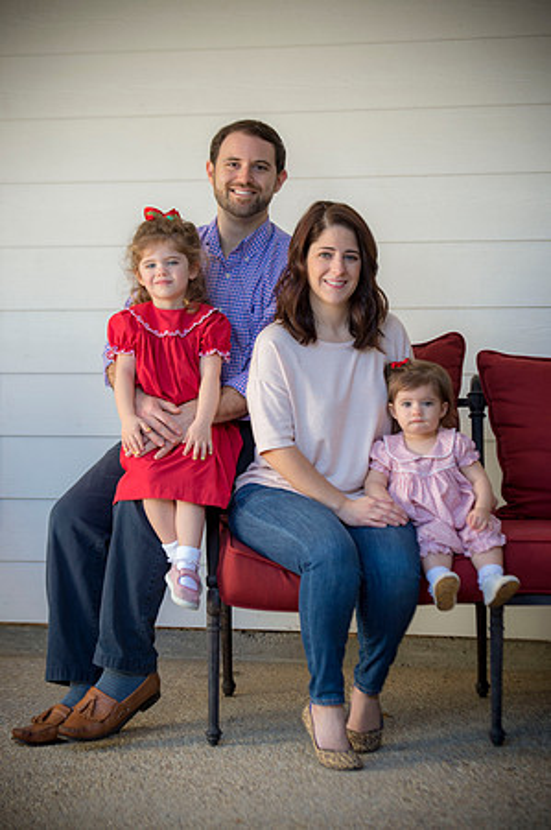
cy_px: 415
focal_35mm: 102
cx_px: 276
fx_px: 2347
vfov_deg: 20.0
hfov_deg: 13.4
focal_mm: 102
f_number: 4
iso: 320
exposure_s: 1/200
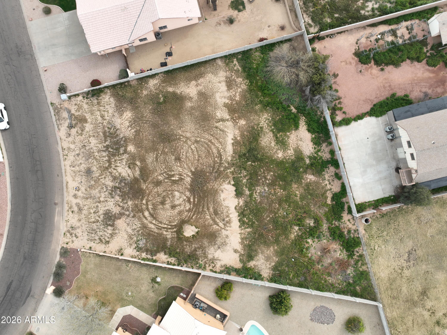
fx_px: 310
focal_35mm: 24
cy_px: 168
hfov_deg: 71.6
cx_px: 224
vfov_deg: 56.8
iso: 110
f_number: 2.8
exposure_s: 1/800
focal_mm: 12.29
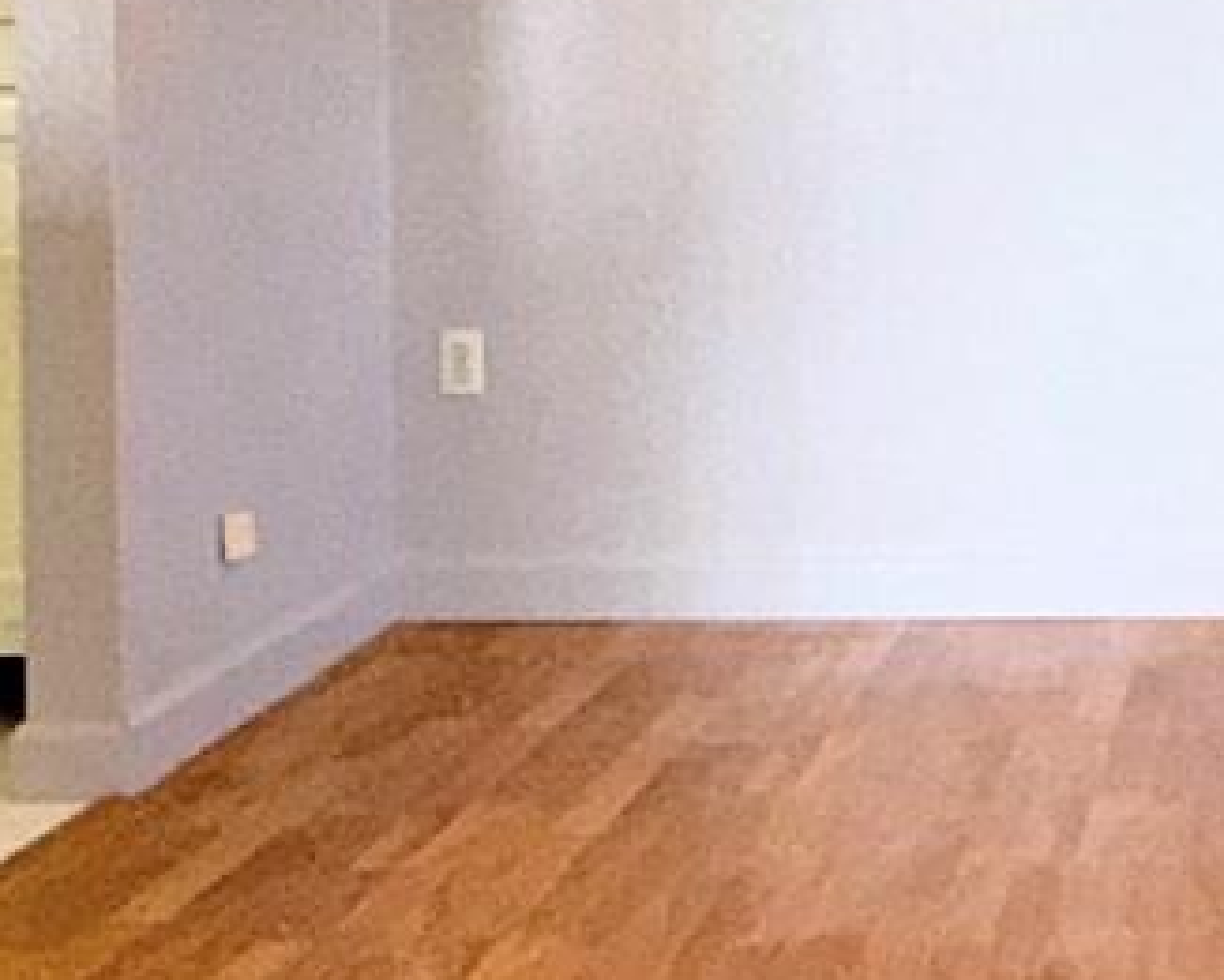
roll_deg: -0.4
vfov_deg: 22.3
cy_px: 94
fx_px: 2428
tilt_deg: -1.3
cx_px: 1427
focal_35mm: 67
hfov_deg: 25.7
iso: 160
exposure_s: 1/120
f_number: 2.2
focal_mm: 2.22
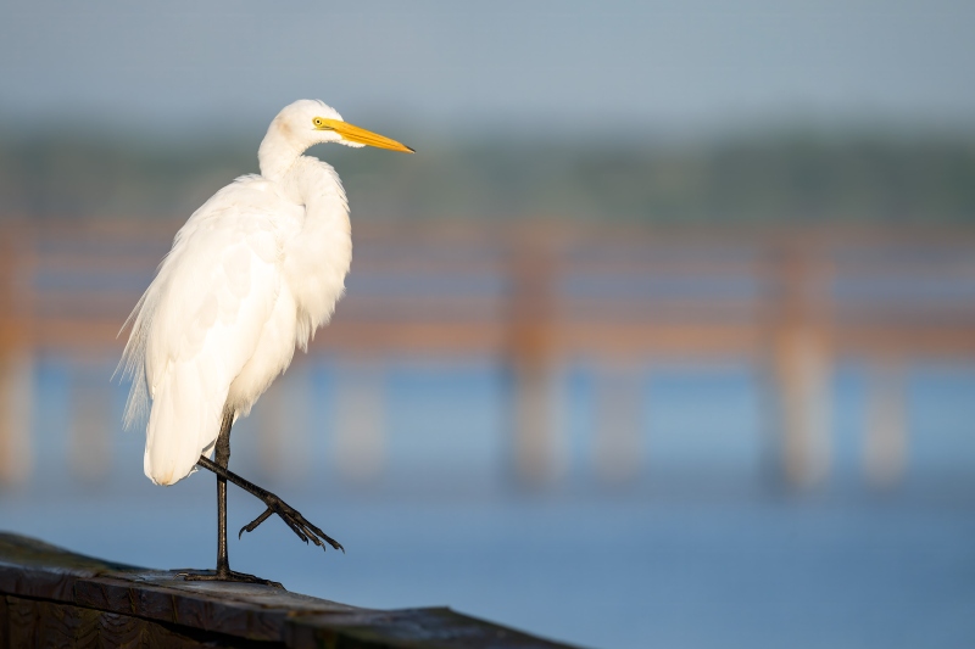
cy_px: 324
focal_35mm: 800
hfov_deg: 2.6
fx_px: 21661
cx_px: 488
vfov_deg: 1.7
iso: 2000
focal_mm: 800
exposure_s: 1/2500
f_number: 9
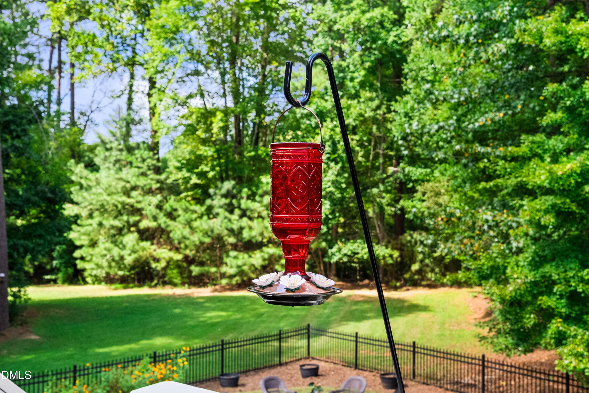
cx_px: 294
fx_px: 785
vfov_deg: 28.1
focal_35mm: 48
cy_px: 196
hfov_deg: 41.1
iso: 200
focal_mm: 32
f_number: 8
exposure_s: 1/100
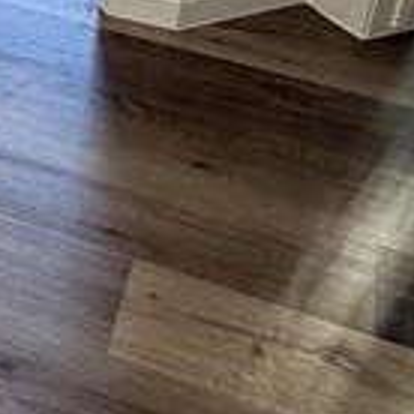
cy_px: -156
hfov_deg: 16.5
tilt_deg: -26.7
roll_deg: -1.6
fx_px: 1245
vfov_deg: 17.5
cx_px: -276
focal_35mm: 92
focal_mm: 2.22
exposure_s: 1/60
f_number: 2.2
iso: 200
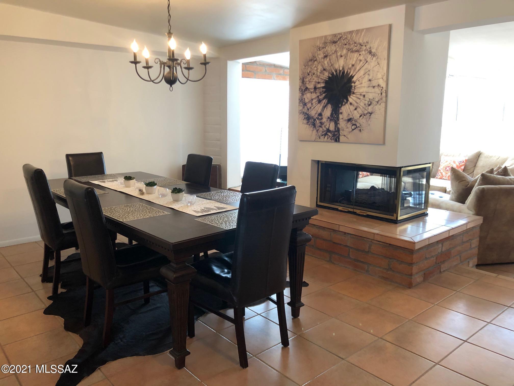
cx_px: 257
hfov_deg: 63.4
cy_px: 193
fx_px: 416
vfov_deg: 49.7
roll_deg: -1.3
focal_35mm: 28
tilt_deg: -9.6
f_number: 1.8
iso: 40
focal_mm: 3.99
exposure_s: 1/20
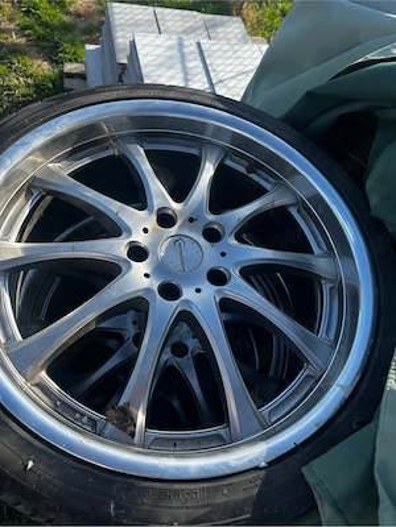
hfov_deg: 53.1
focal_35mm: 26
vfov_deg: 67.3
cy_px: 264
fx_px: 397
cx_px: 198
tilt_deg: -56.1
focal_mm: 5.7
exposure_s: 1/2045
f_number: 1.5
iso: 50
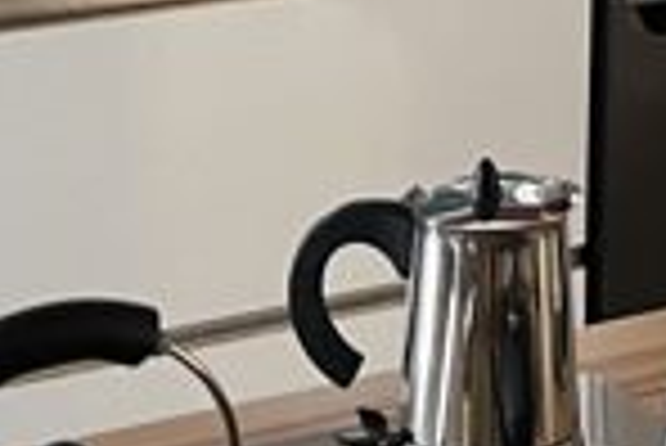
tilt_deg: -8.3
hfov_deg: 13.8
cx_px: 716
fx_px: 2704
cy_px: -311
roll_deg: -1.2
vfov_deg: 9.1
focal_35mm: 146
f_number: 1.6
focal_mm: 5.1
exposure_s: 1/60
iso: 400
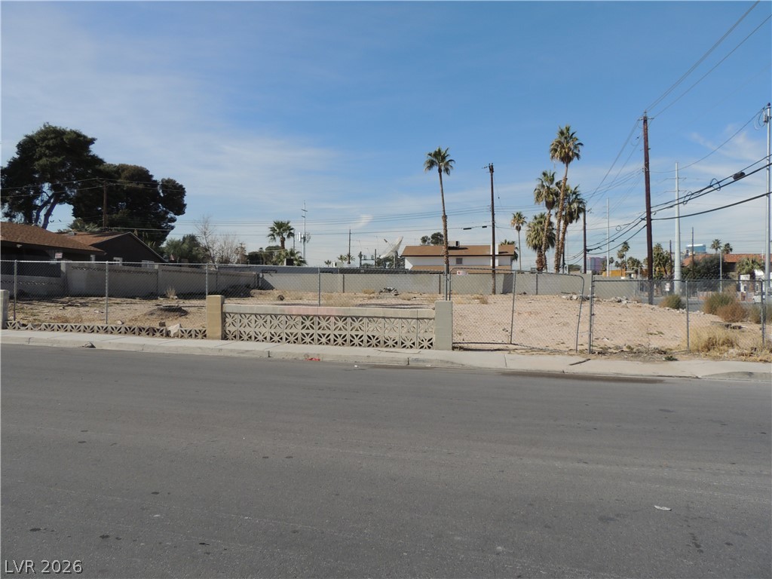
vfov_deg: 56.8
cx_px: 386
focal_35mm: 24
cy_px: 290
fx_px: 535
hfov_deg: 71.6
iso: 100
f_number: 3.7
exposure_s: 1/1250
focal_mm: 4.3
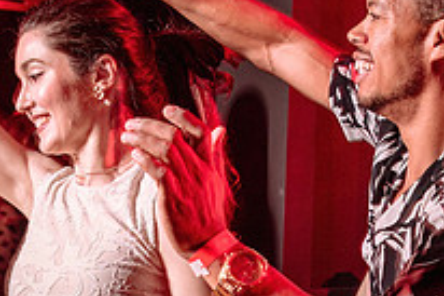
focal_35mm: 79
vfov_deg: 17.1
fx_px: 974
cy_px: 233
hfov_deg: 25.6
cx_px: 265
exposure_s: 1/30
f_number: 3.2
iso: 800
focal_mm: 24
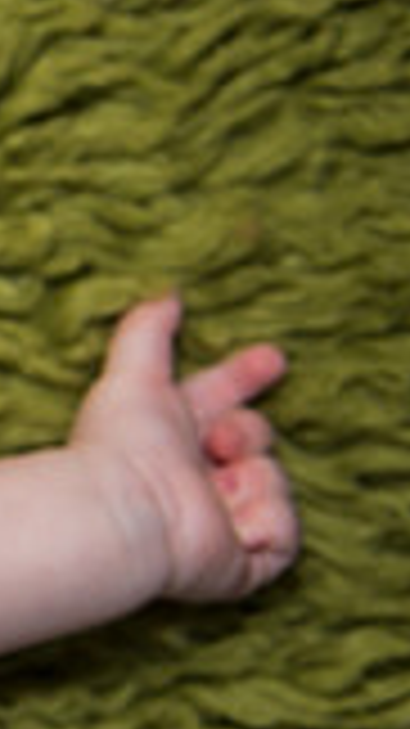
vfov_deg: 13.3
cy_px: 358
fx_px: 3134
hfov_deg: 6.4
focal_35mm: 162
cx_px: -1065
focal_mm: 32
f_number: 2.8
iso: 200
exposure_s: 1/125
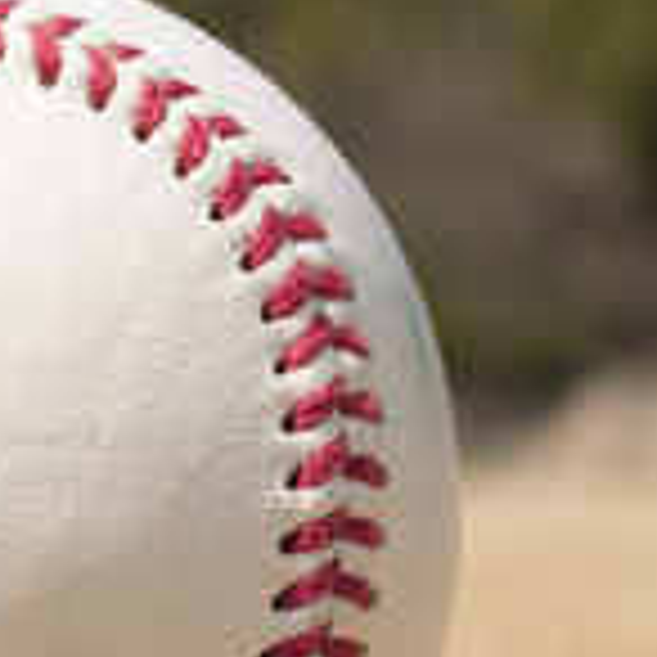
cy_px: 540
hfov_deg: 8.9
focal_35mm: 195
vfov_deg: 9.0
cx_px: -99
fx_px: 4184
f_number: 9
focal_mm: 35
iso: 200
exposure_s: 1/800
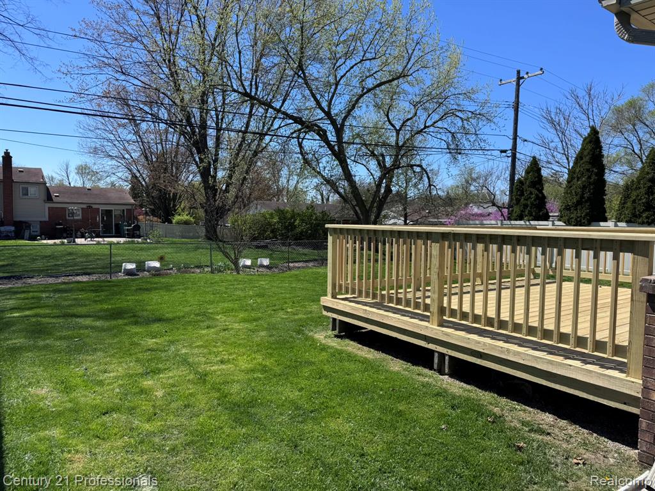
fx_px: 454
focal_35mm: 24
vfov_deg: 56.8
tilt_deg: -4.3
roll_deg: -1.2
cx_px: 328
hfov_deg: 71.6
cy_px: 246
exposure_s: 1/3413
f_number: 1.78
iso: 80
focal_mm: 6.76
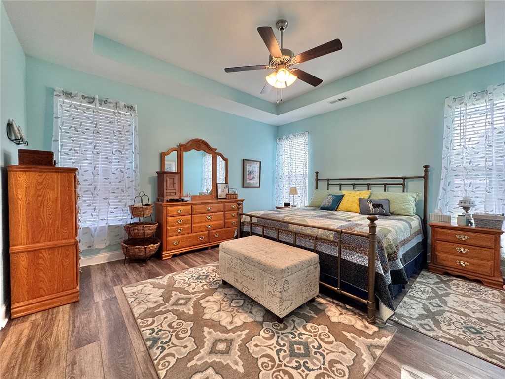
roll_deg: -0.2
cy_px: 190
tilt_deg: -1.5
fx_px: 204
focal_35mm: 14
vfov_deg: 85.7
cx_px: 252
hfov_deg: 102.1
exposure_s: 1/120
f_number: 2.2
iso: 160
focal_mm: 2.22
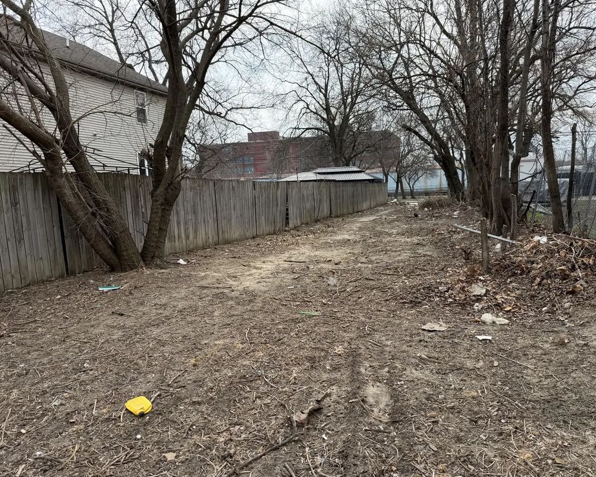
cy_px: 243
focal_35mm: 26
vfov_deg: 54.9
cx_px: 314
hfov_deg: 66.0
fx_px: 459
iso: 125
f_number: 1.78
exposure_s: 1/3584
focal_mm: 6.76
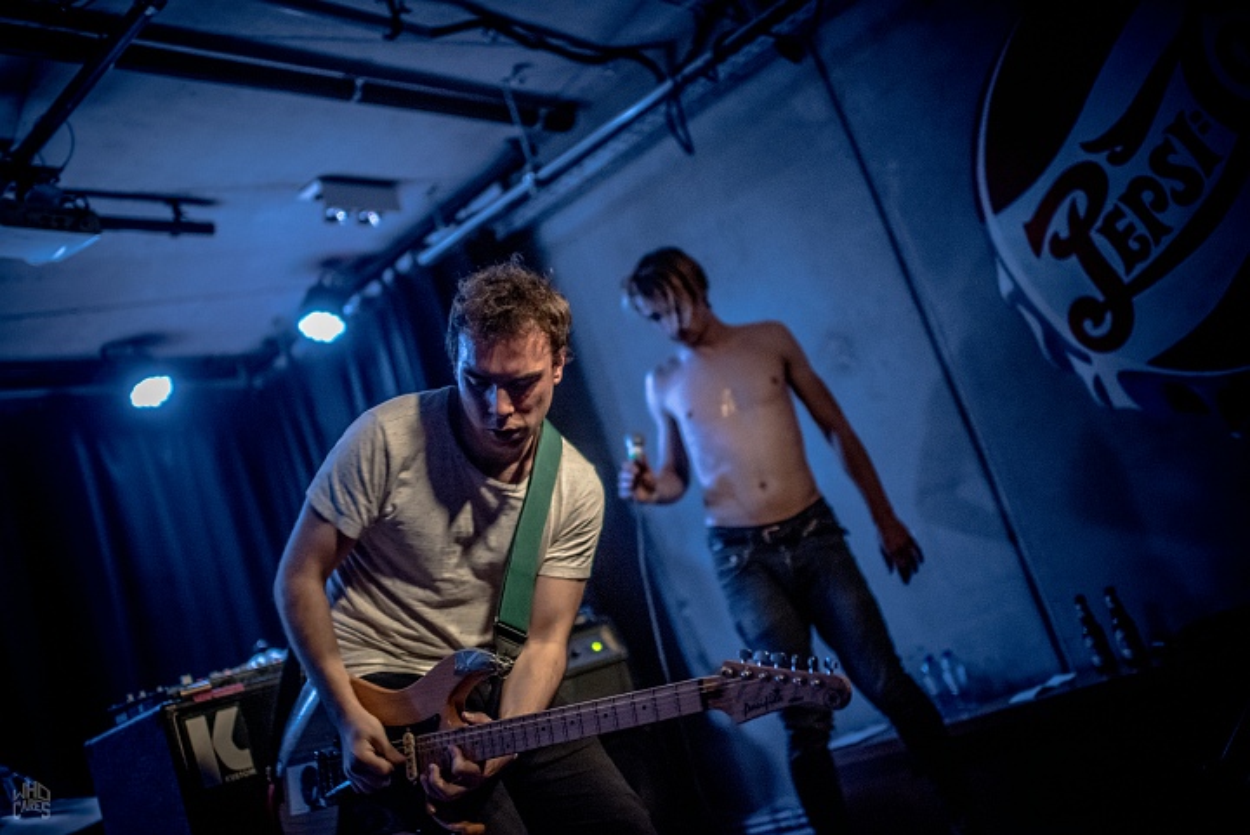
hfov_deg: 54.4
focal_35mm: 35
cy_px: 418
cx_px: 625
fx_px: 1216
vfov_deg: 37.9
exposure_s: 1/100
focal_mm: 35
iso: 3200
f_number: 1.4
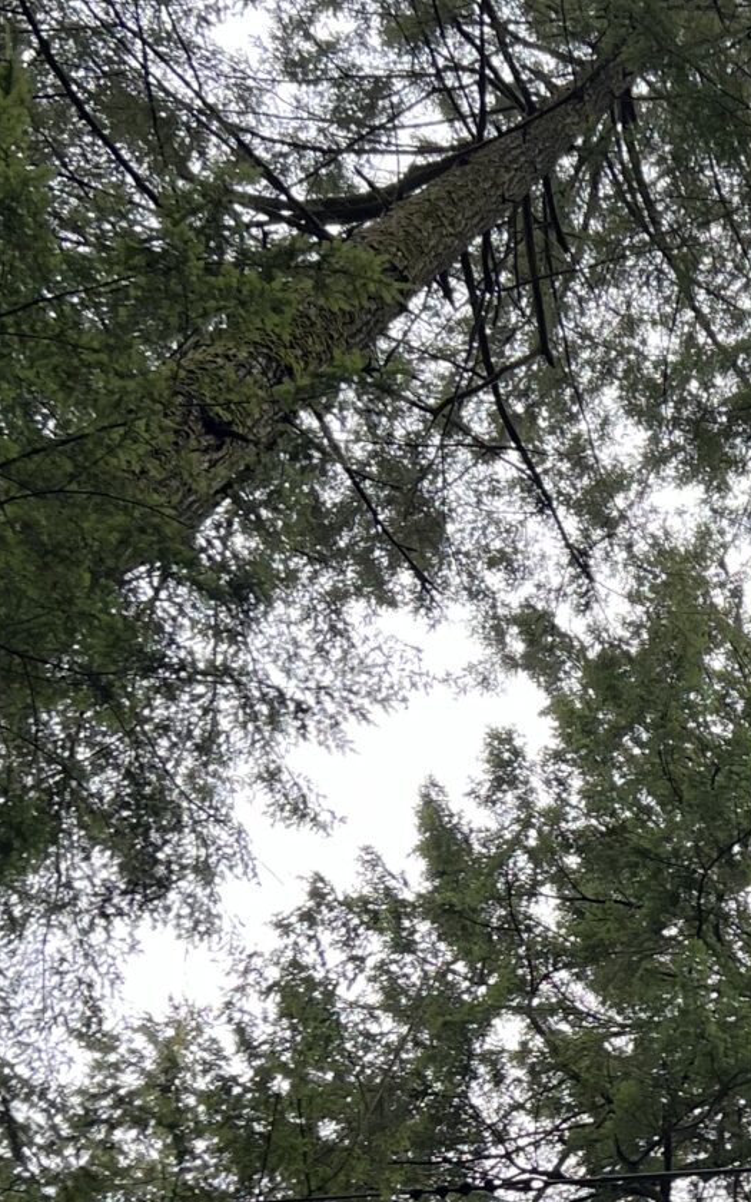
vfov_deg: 23.4
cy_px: 1259
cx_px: 1200
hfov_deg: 14.3
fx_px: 2751
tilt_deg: +59.0
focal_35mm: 84
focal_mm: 5.7
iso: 50
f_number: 1.5
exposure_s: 1/509
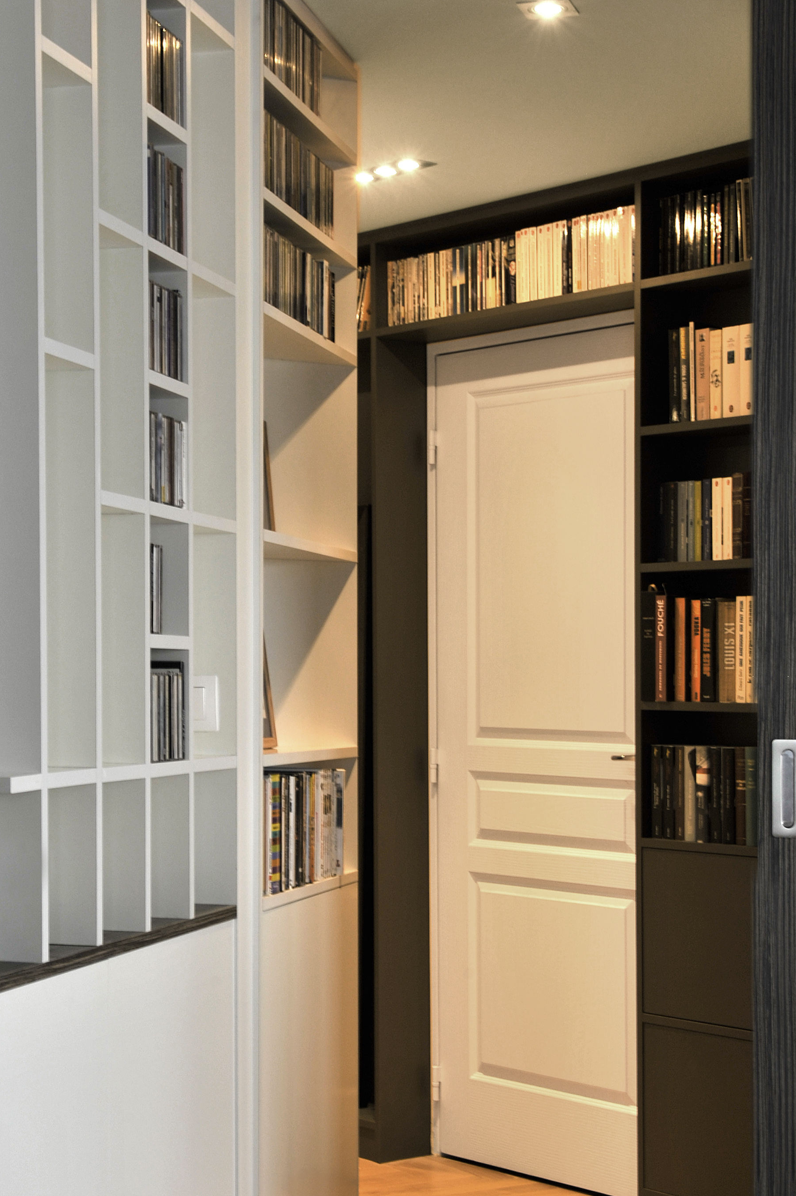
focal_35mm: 69
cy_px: 719
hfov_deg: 19.6
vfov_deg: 29.2
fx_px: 2291
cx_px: 244
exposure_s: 1/5
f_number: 11
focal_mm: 44
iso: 200
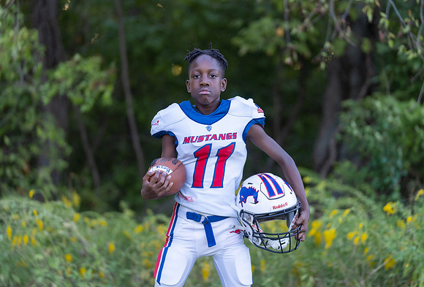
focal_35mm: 152
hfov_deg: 13.4
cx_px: 208
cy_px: 127
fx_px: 1800
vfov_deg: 9.1
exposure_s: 1/320
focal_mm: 135
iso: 320
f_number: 2.8
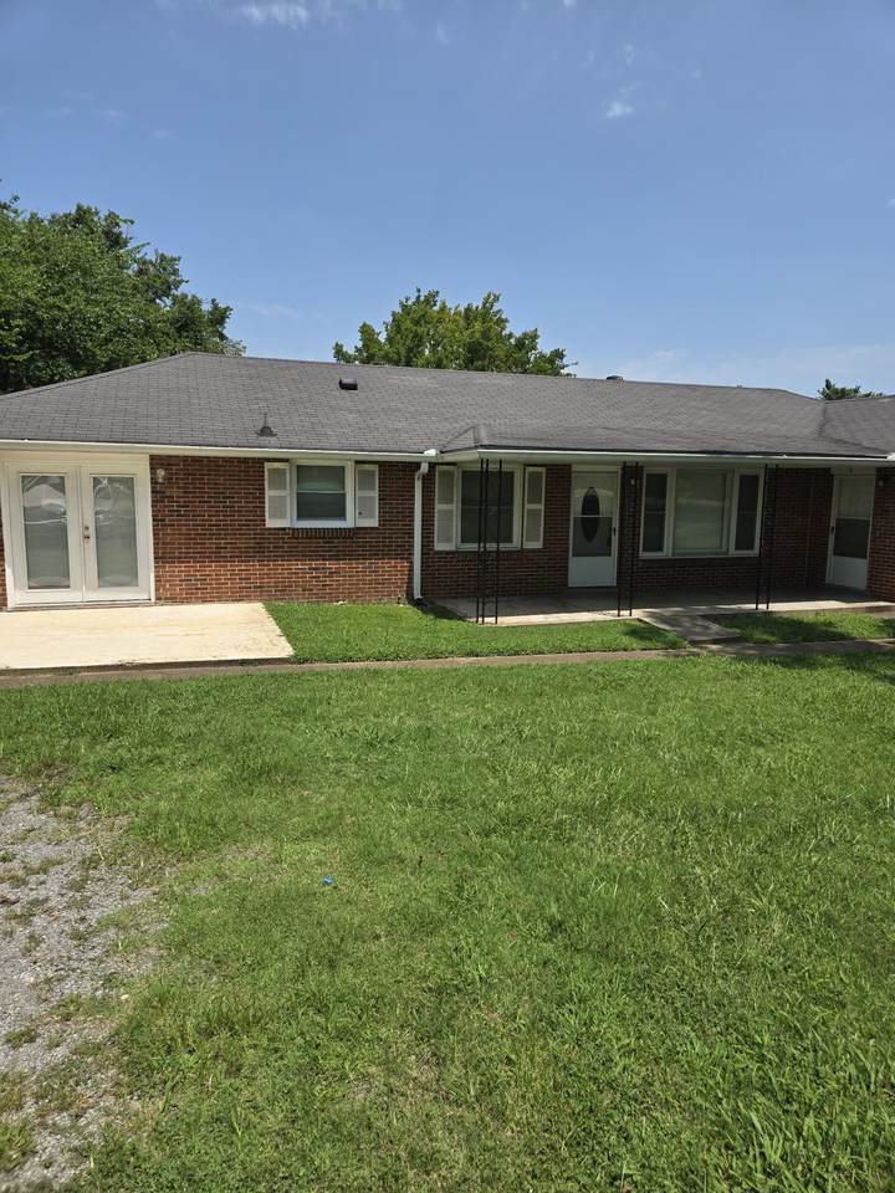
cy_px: 596
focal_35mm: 23
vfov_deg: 73.9
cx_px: 448
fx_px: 793
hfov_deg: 58.9
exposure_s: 1/2921
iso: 32
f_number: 1.8
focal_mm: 5.4
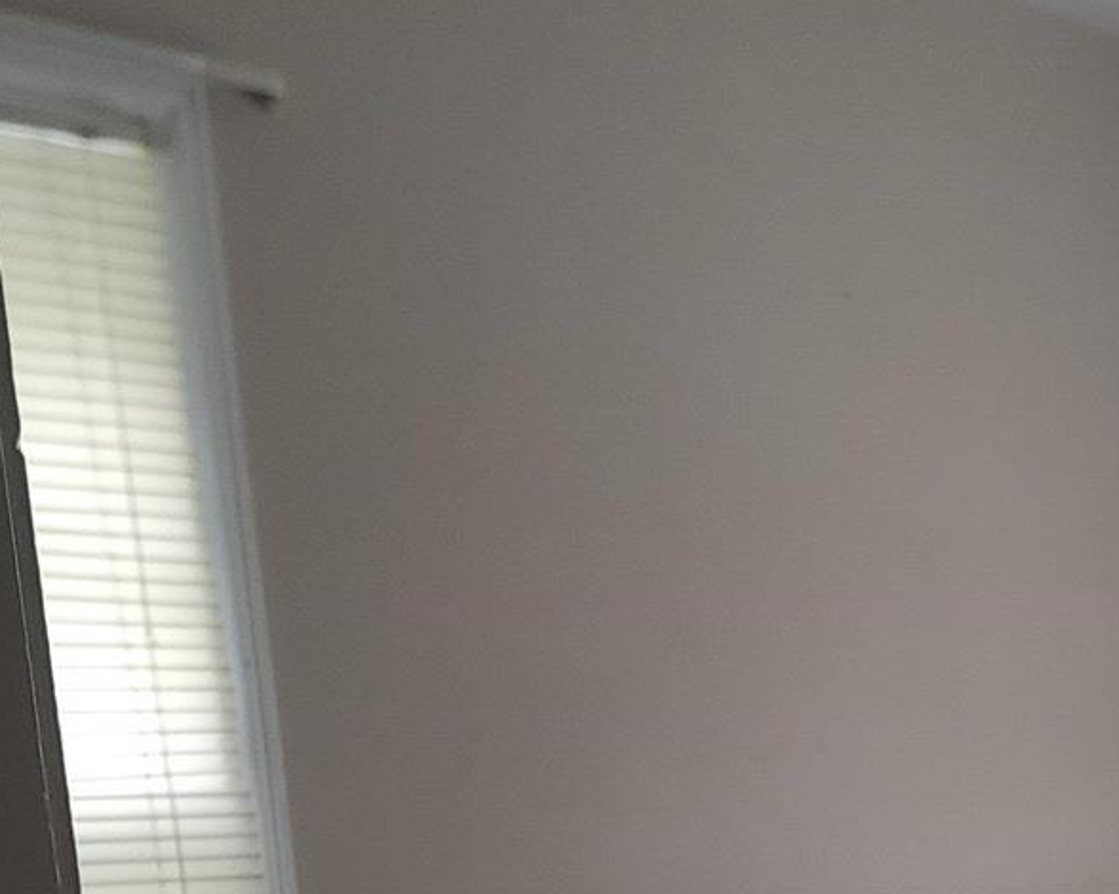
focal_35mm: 88
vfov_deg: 15.6
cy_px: 1472
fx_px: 2913
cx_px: 1498
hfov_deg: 19.8
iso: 80
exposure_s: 1/60
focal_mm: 6.4
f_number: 1.8
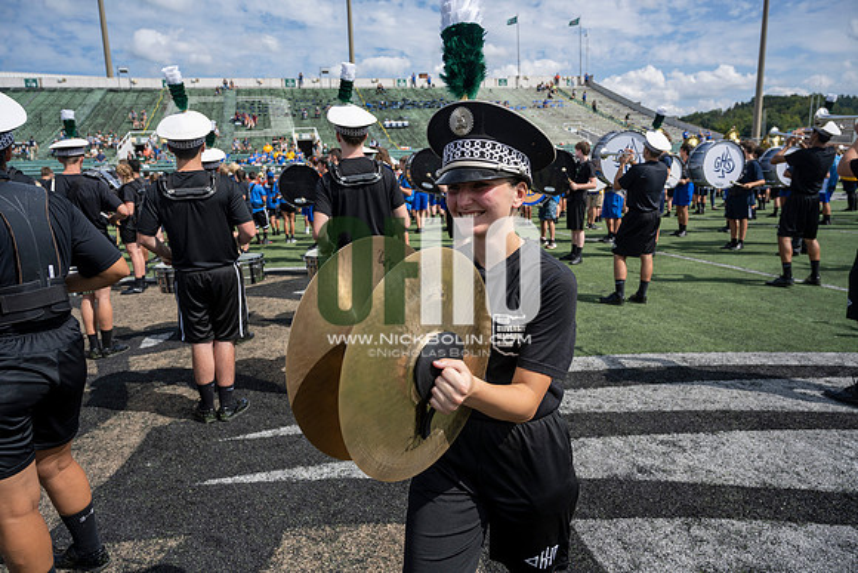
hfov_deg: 73.7
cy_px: 286
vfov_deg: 53.2
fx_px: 572
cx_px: 429
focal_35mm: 24
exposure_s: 1/1600
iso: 200
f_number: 5
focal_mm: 24
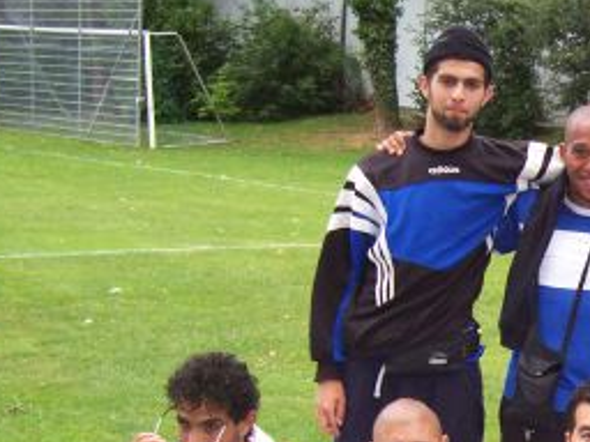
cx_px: 668
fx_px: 1449
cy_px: 433
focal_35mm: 85
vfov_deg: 17.0
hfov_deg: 21.7
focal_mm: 5.6
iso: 140
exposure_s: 1/112
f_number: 2.7
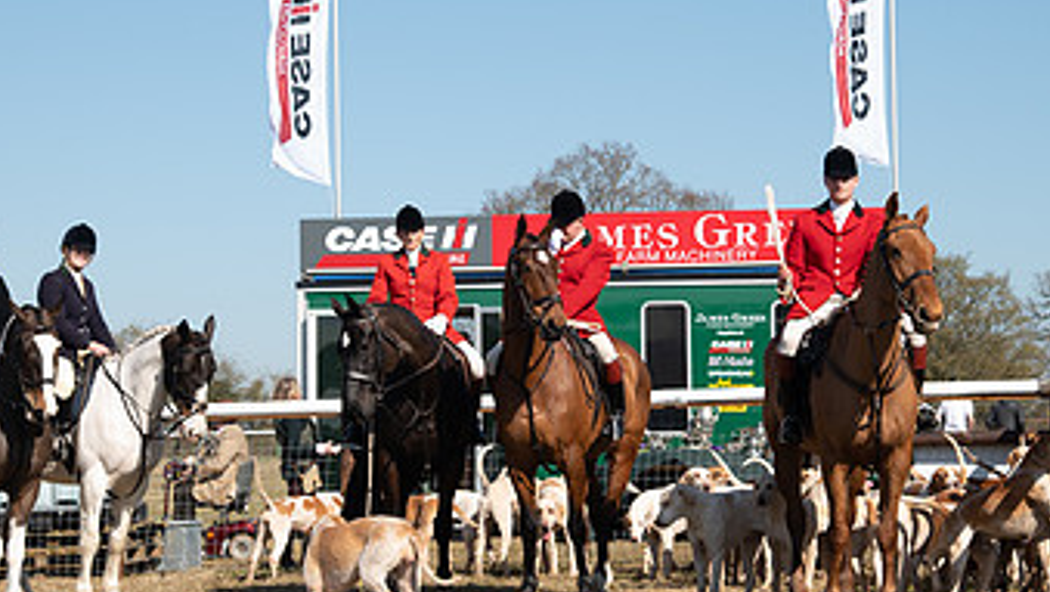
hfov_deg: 19.3
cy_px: 217
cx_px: 511
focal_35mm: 111
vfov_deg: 10.9
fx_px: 3092
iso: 64
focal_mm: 62
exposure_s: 1/250
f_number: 5
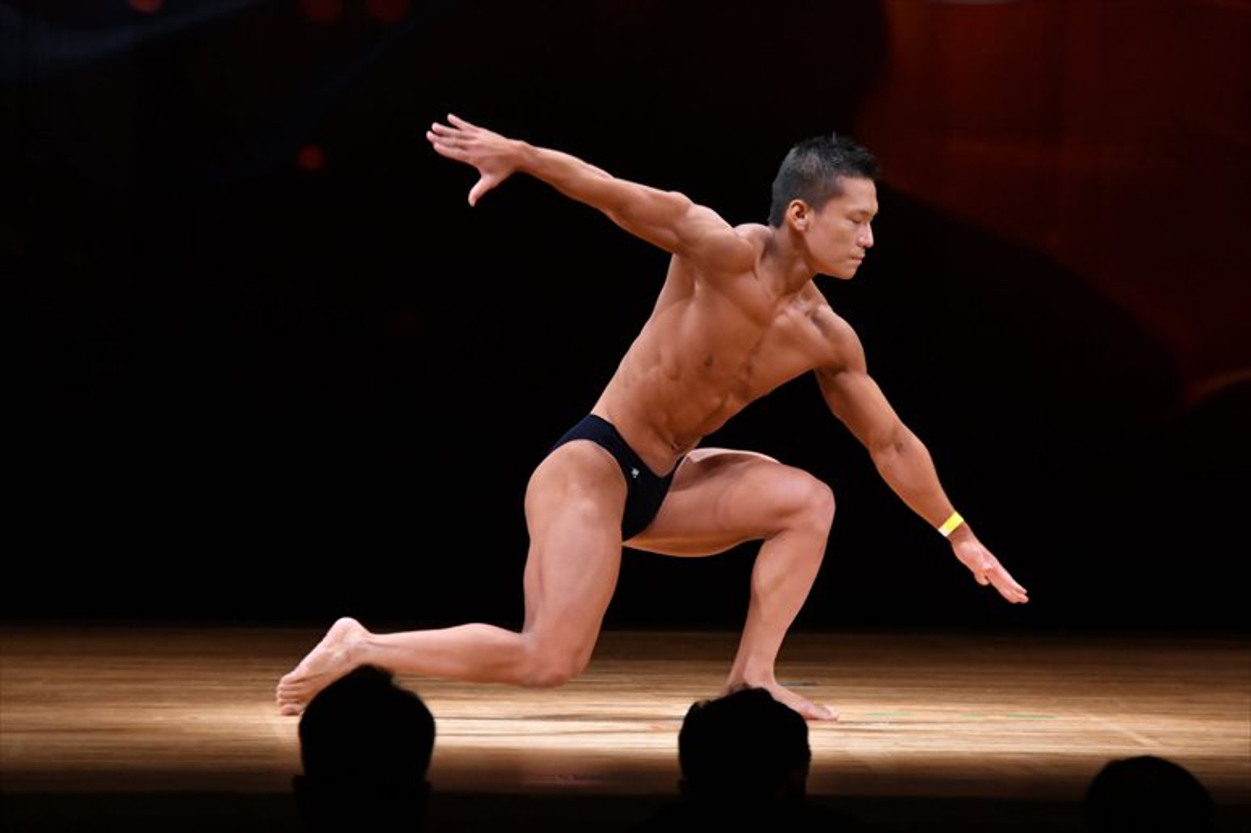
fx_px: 10941
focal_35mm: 315
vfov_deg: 4.4
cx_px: 626
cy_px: 416
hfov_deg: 6.5
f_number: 5.6
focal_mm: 210
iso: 3200
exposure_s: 1/400
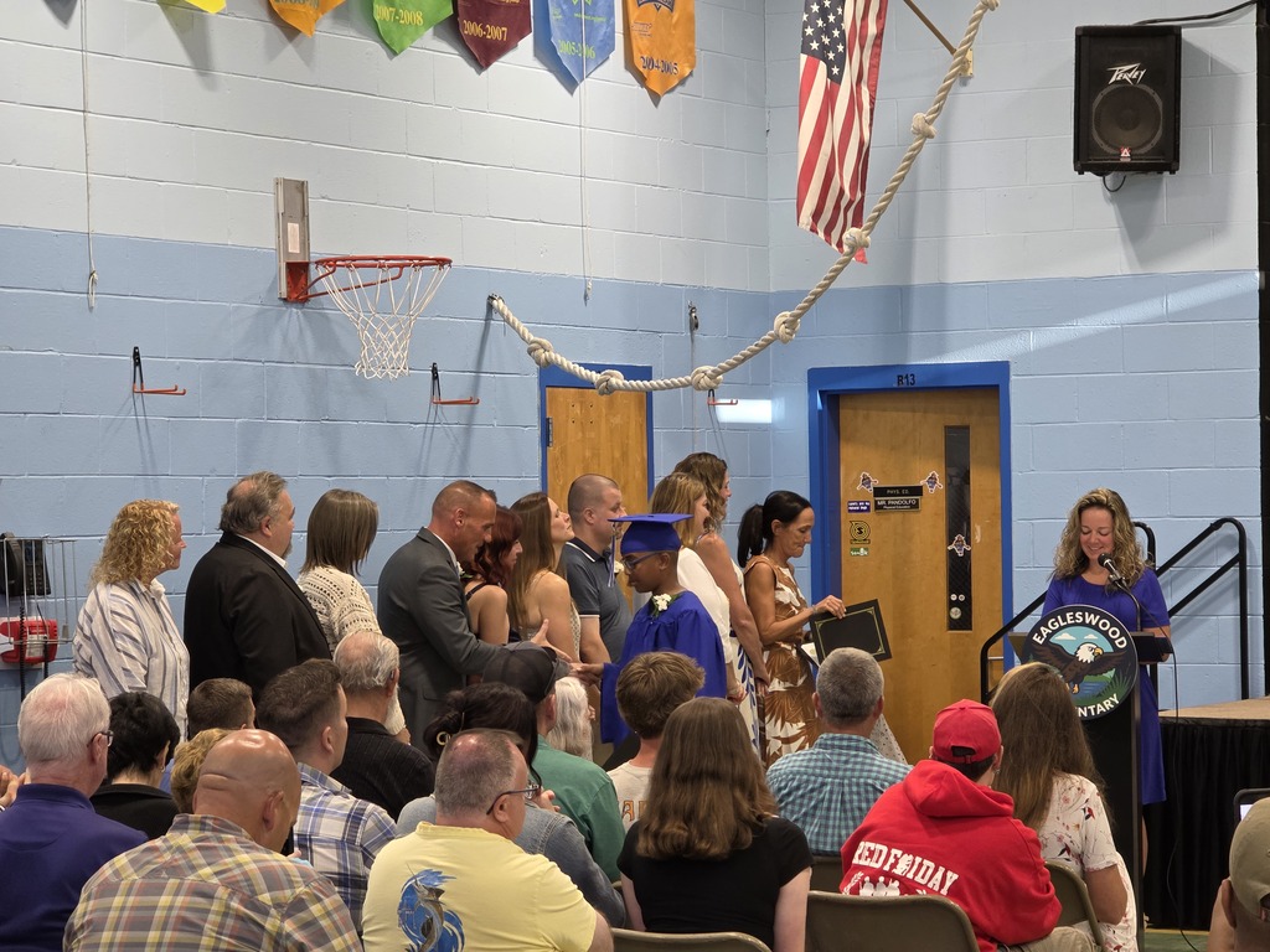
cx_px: 635
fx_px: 4219
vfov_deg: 12.9
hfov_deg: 17.1
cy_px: 476
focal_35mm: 115
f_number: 3.4
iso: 400
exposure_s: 1/120
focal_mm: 18.6
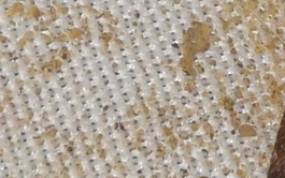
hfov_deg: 4.2
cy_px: -25
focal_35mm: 497
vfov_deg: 2.6
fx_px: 3863
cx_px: 505
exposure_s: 1/160
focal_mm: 90
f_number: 10
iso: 400
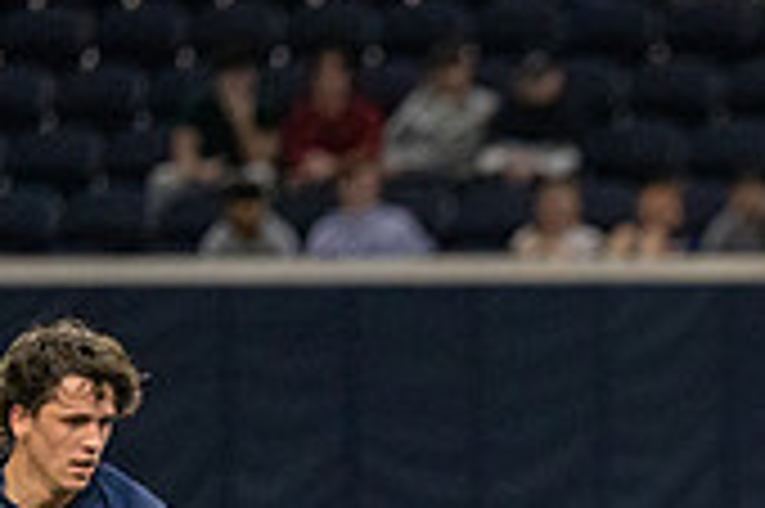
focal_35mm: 743
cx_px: 976
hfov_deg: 2.8
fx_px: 15773
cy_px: 771
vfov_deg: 1.8
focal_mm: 200
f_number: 2.8
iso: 5000
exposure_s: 1/1250
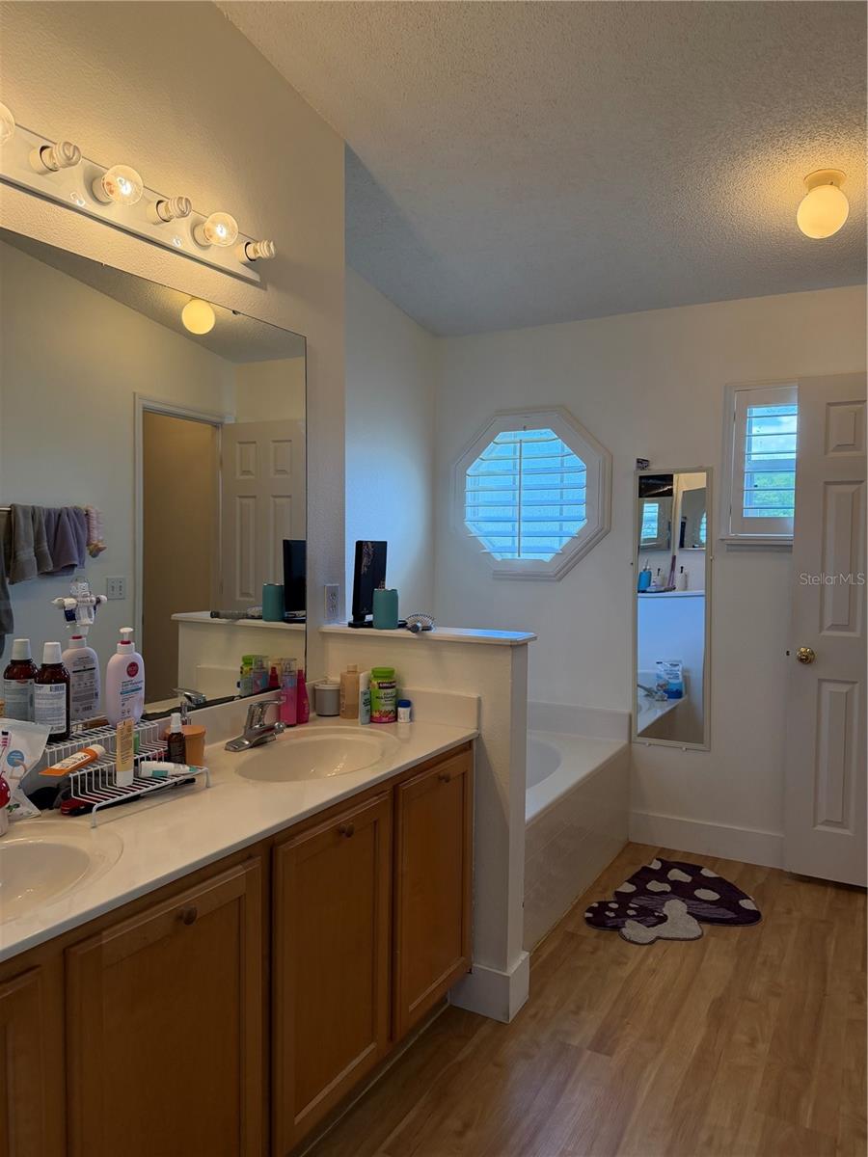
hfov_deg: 56.8
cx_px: 434
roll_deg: -0.6
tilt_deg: -2.9
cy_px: 578
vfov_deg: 71.6
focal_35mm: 24
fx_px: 802
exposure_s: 1/195
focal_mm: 6.76
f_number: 1.78
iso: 200
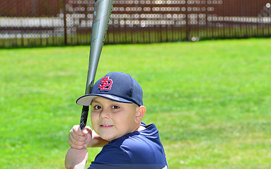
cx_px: 136
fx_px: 1255
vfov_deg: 7.7
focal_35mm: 170
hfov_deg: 12.3
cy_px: 174
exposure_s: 1/200
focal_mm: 110
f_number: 8
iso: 200
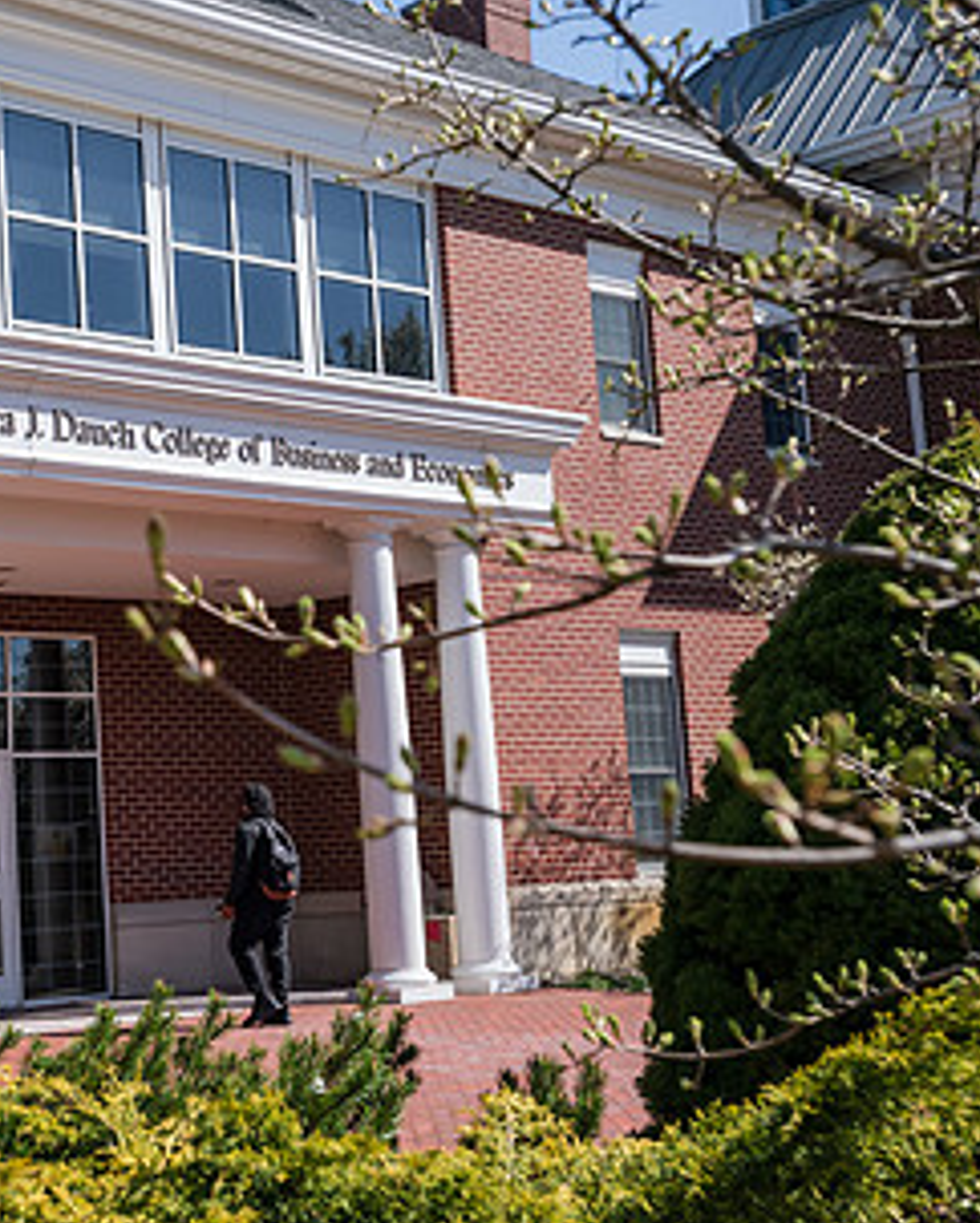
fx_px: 2282
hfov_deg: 23.7
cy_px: 553
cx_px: 142
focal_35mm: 63
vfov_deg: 30.0
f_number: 7.1
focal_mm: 35
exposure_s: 1/250
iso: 320
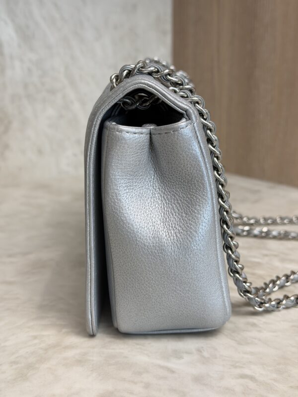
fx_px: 551
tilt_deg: -13.7
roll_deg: -0.4
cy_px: 198
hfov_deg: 30.3
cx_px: 149
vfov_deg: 39.7
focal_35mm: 48
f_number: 1.78
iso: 80
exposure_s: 1/120
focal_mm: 6.76
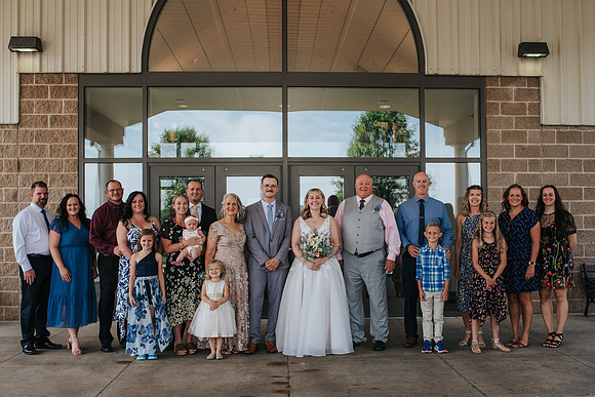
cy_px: 229
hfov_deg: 46.6
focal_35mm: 42
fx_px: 689
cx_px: 323
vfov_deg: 32.1
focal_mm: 35
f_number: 3.5
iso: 140
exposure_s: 1/320
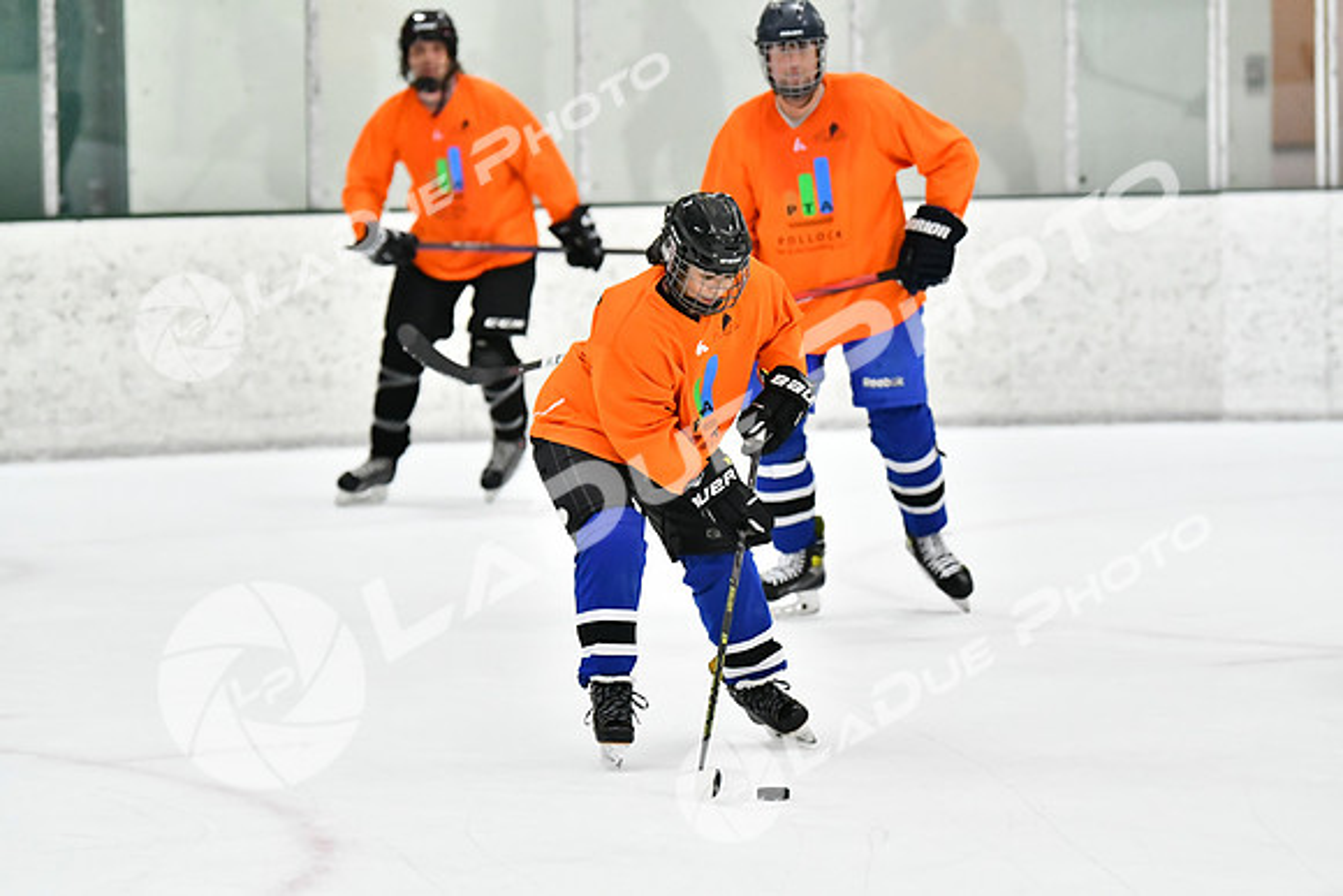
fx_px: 7556
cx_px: 672
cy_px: 448
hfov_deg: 10.2
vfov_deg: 6.8
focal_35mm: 202
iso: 6400
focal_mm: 135
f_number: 2.8
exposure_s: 1/1600
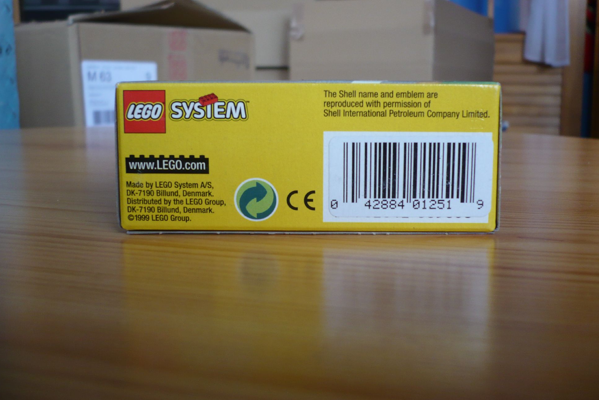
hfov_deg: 51.9
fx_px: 616
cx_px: 300
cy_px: 178
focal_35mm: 37
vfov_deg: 35.9
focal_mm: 5.8
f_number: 2.8
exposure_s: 1/30
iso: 100
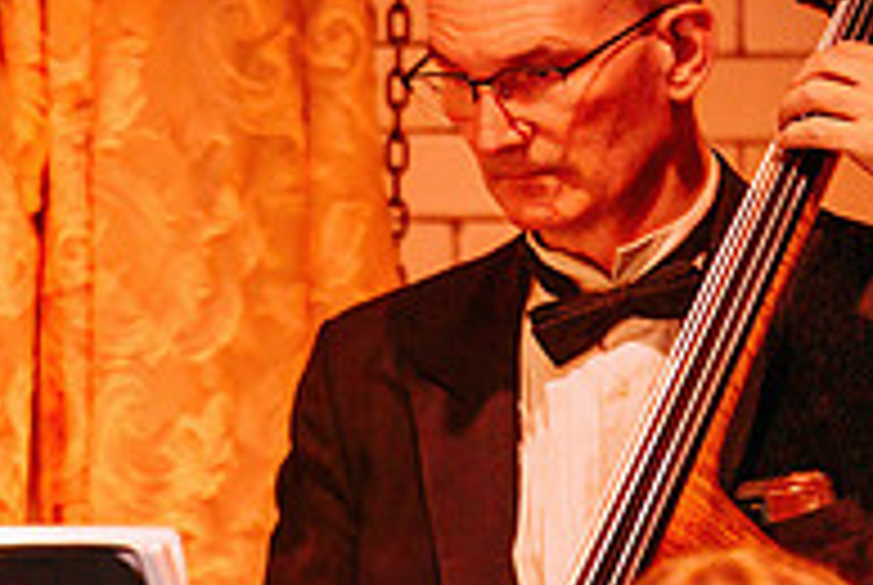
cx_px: 235
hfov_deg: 3.3
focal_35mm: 626
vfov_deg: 2.2
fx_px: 15203
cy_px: 408
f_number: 2.8
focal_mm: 198
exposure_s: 1/60
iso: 1000
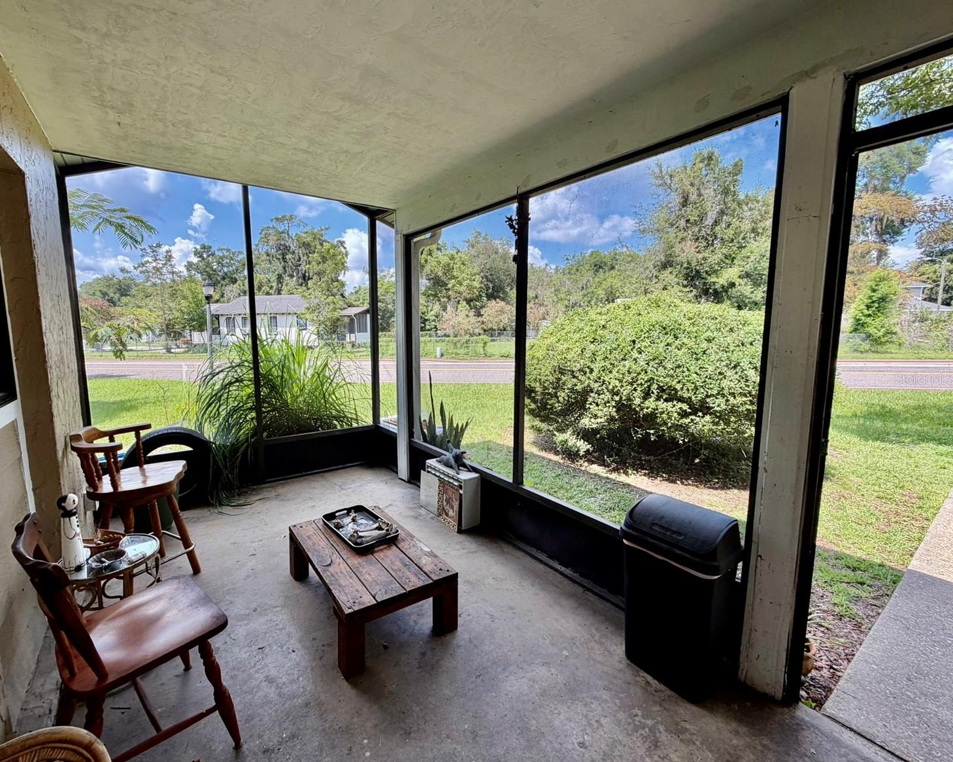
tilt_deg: -7.6
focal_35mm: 15
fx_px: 423
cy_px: 378
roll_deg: -0.1
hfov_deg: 96.6
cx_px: 434
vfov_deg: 84.0
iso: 50
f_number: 2.2
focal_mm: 2.22
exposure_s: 1/268
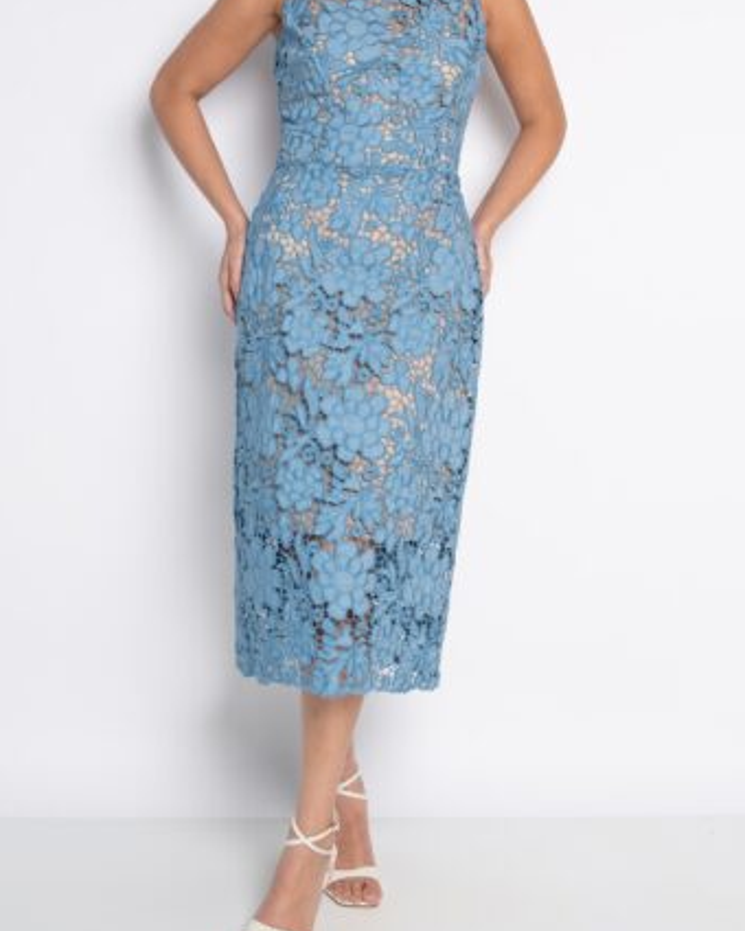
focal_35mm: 53
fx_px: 1461
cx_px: 364
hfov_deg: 28.6
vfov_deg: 35.1
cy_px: 319
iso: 320
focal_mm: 40
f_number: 5
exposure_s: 1/125
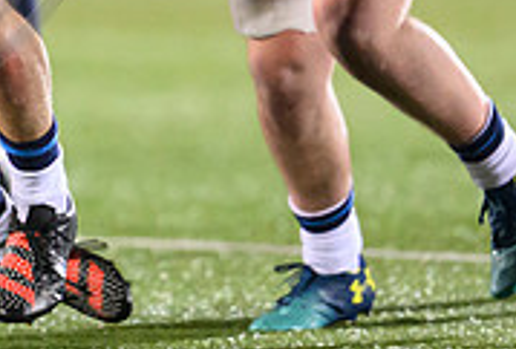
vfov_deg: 0.8
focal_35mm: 1722
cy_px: -11
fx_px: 24787
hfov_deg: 1.2
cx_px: 26
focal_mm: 400
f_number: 3.2
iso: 6400
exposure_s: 1/800
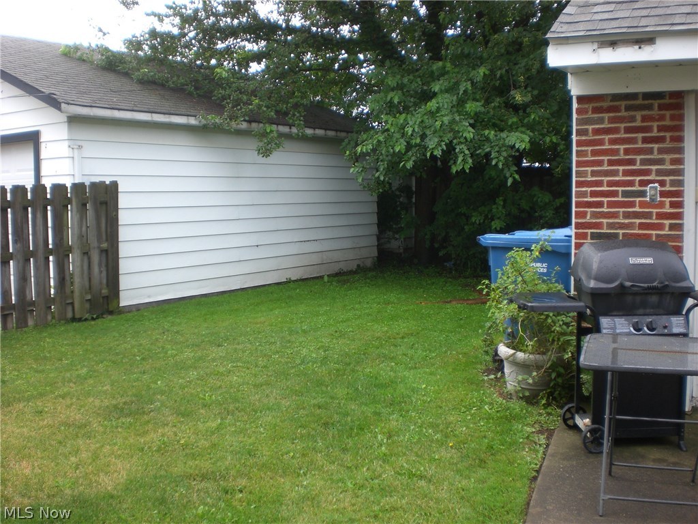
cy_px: 262
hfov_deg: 49.0
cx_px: 349
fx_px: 766
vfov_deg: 37.7
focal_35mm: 38
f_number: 3.1
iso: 50
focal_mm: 6.3
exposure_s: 1/60
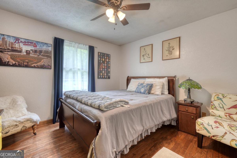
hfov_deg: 100.4
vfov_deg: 77.3
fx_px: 99
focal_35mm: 15
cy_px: 79
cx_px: 118
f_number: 10
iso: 125
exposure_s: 1.3
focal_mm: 10
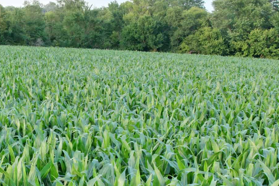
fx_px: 481
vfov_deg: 21.5
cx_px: 30
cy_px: 165
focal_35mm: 62
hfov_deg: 31.0
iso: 100
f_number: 2.8
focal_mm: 8.4
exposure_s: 1/250
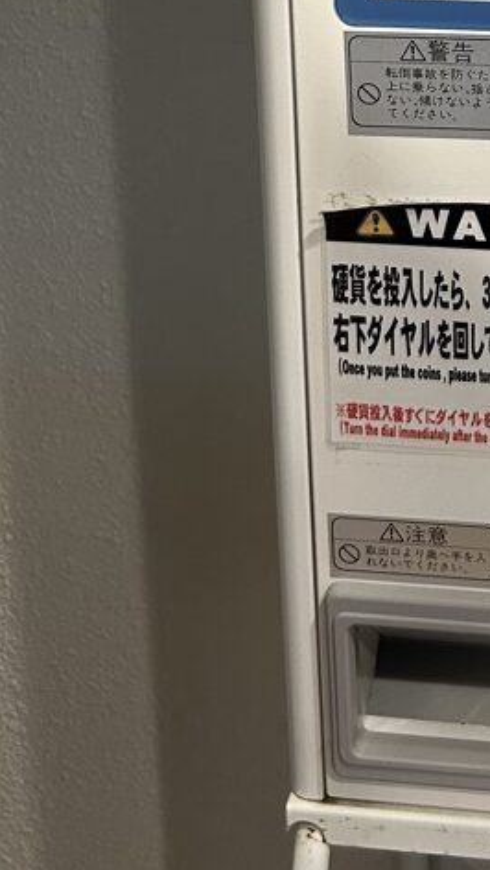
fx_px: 1661
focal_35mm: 72
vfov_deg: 27.1
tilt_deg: -16.5
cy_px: -68
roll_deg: -1.3
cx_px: 560
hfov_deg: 16.2
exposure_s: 1/60
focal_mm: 5.7
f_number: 1.5
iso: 160
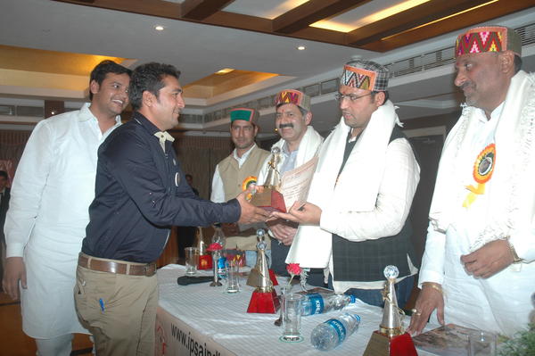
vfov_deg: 36.8
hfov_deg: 53.2
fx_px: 535
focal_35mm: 36
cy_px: 178
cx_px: 268
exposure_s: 1/60
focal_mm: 24
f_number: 4.5
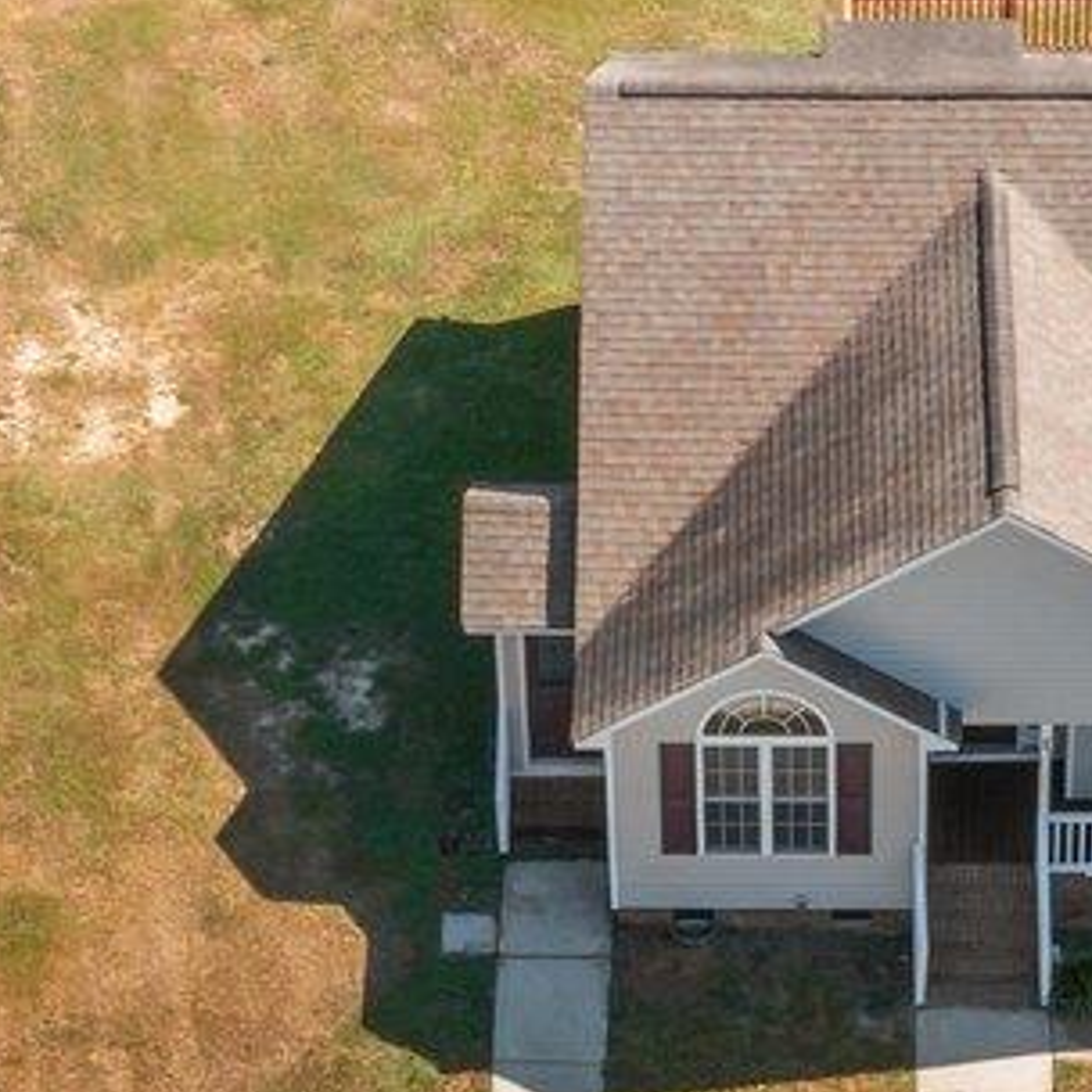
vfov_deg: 10.9
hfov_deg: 10.9
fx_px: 5710
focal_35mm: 160
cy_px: 410
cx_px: 754
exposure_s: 1/200
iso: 100
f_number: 5
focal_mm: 10.26
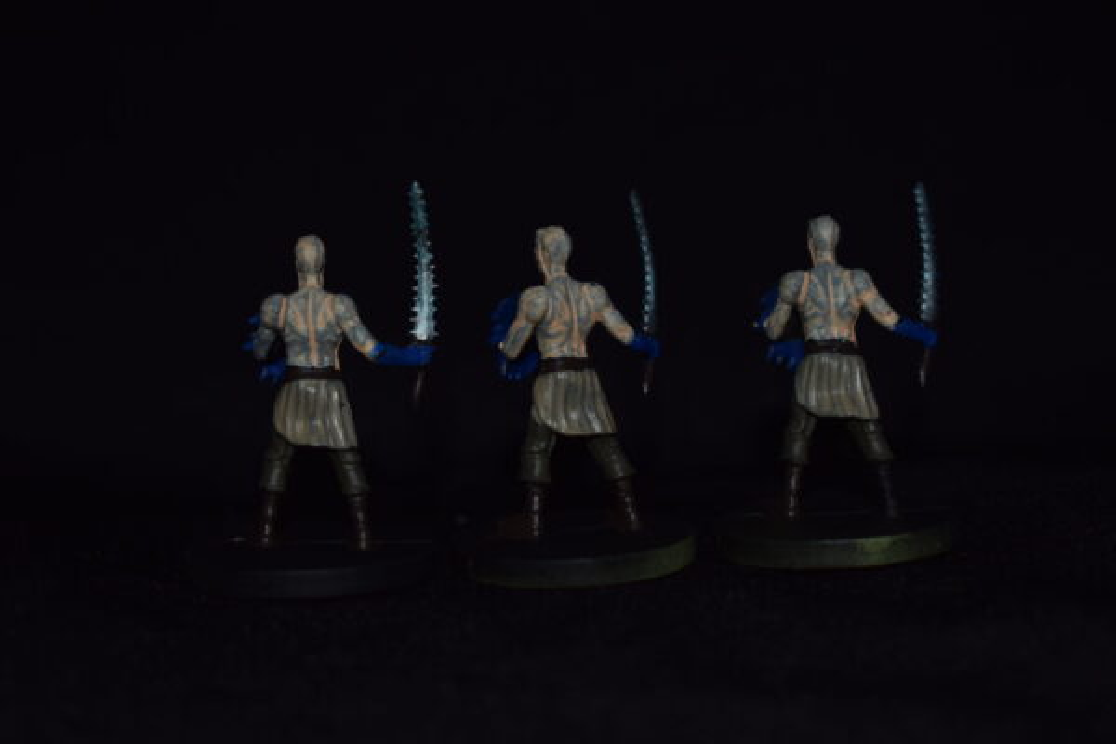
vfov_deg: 18.9
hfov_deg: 28.1
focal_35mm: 72
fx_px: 2232
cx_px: 558
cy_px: 372
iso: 200
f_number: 5.3
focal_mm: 48
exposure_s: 1/30
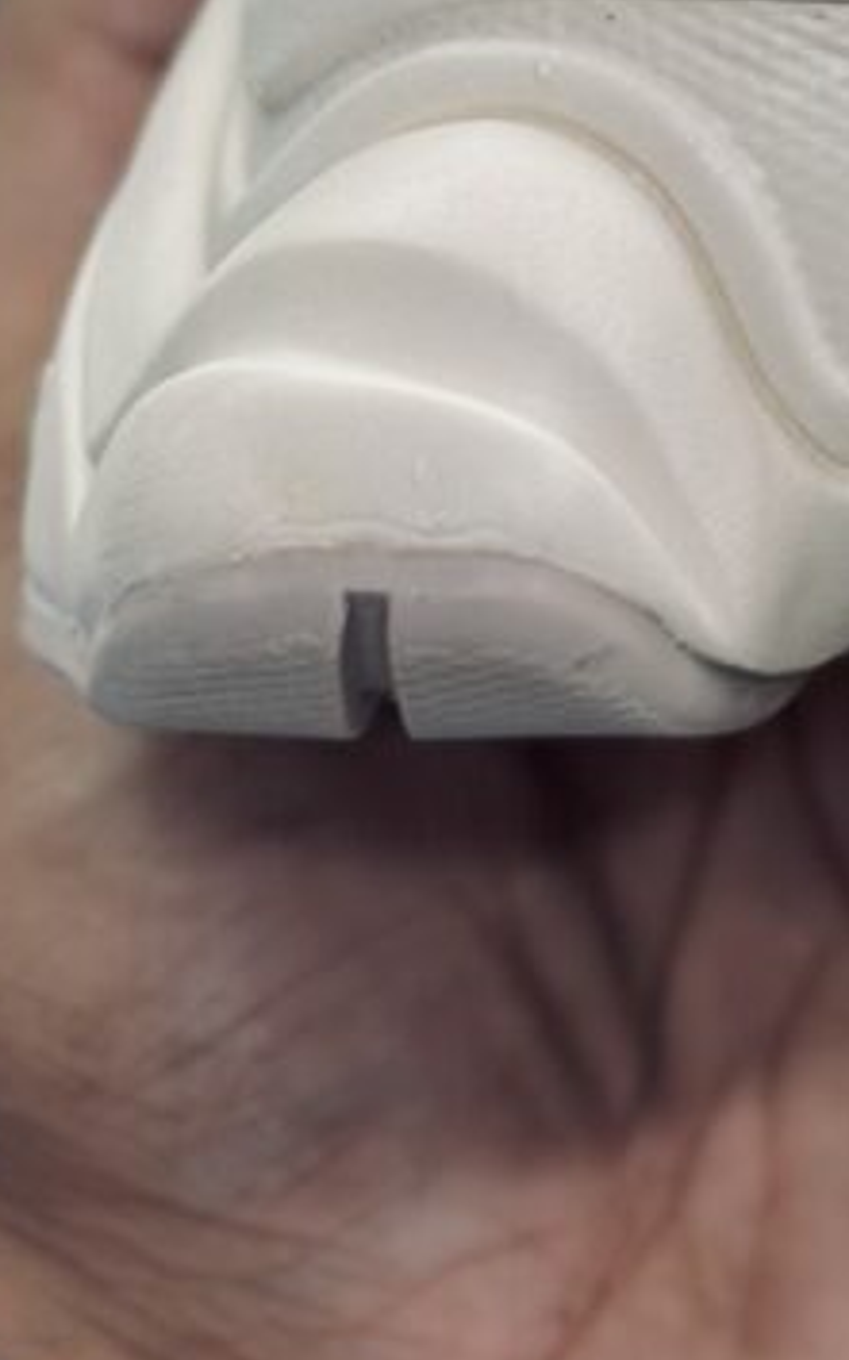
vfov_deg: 14.9
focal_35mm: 134
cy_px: -371
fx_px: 4965
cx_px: 987
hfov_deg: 9.7
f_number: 1.78
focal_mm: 6.86
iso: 80
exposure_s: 1/126
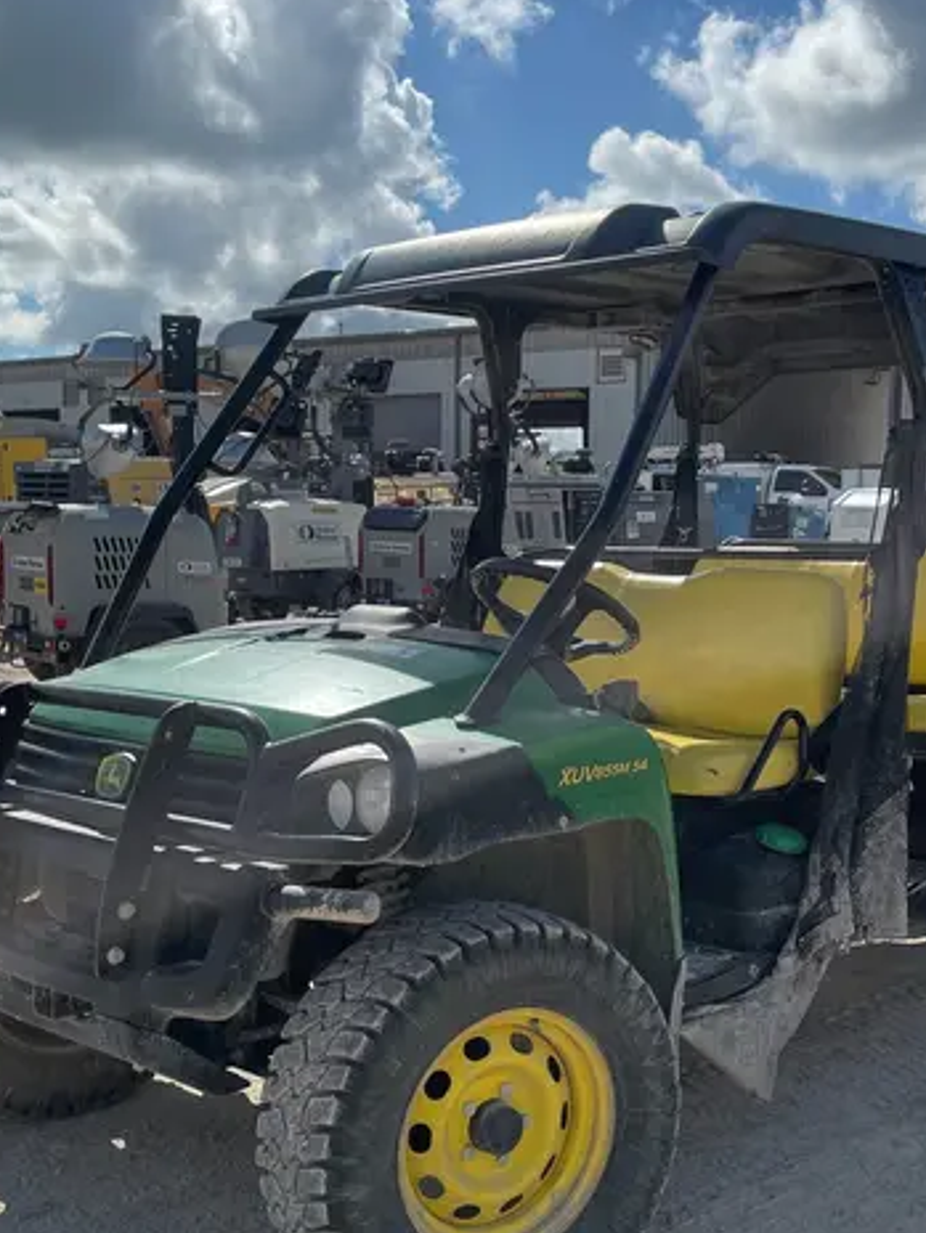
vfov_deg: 45.6
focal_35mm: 41
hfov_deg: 35.0
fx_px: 1462
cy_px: 701
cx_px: 573
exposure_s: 1/5291
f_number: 1.6
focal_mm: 4.2
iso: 32
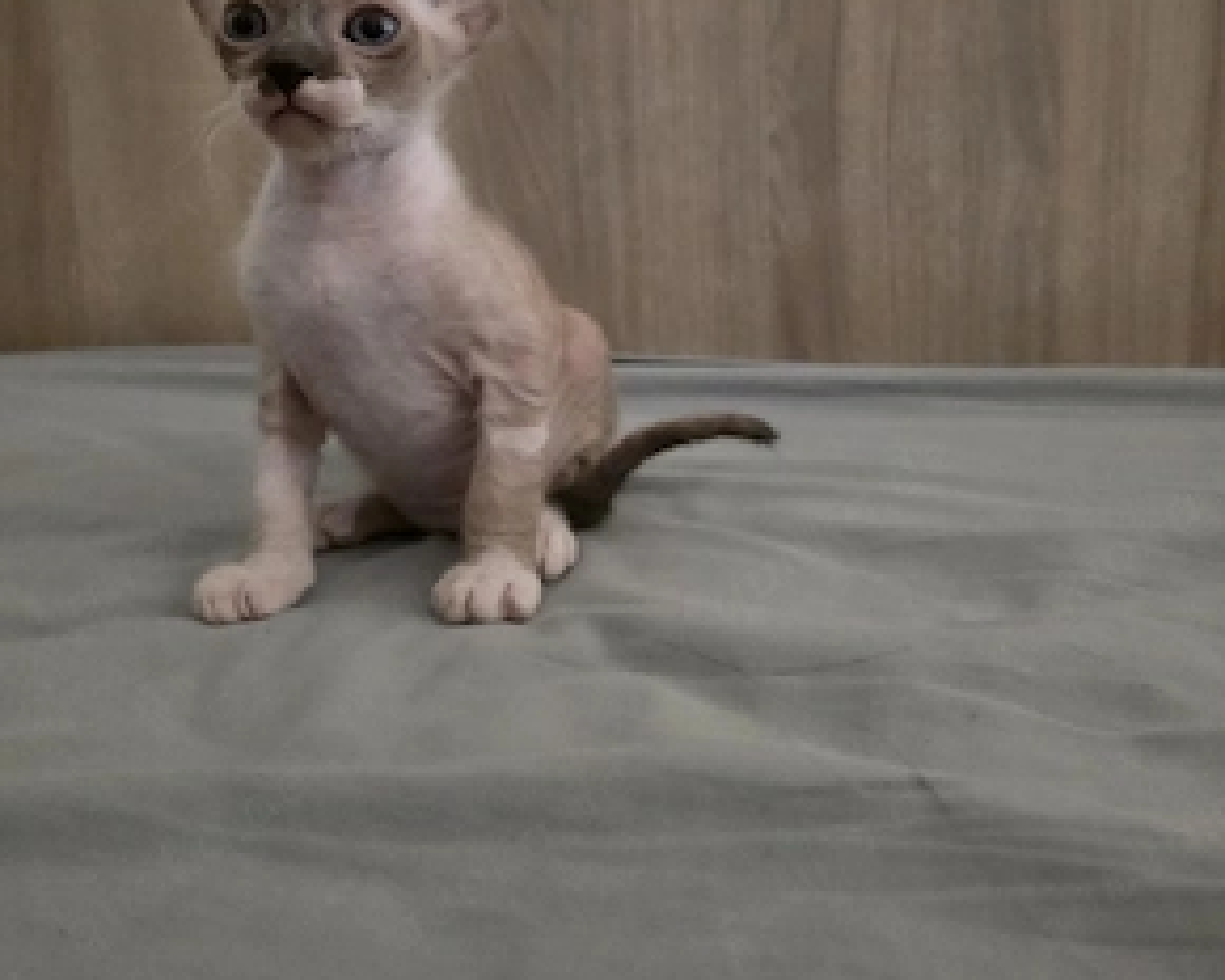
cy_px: 245
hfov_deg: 57.2
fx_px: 1124
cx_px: 600
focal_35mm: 31
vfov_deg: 45.5
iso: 2000
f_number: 1.7
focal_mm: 6.3
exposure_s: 1/120
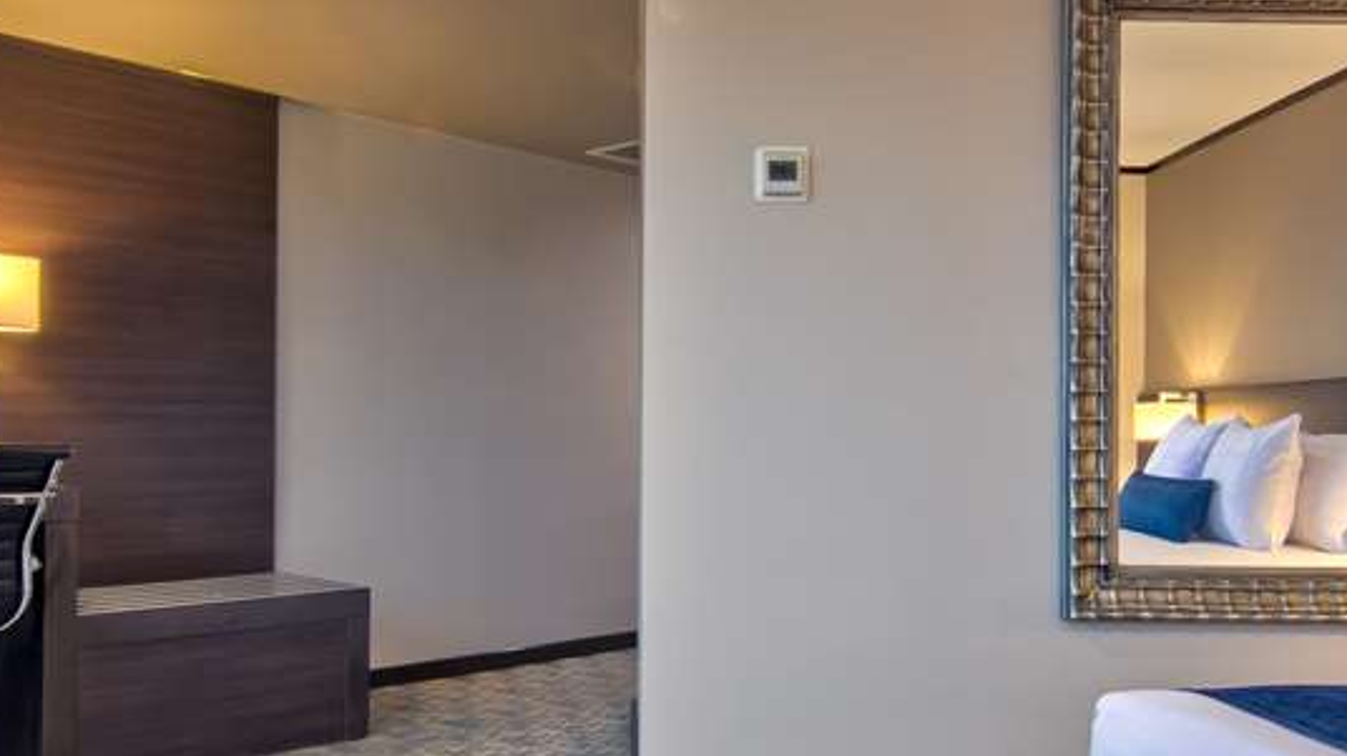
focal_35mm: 33
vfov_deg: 35.6
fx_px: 1178
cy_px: 409
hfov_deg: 59.5
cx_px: 645
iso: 100
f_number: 18
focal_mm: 11
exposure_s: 15
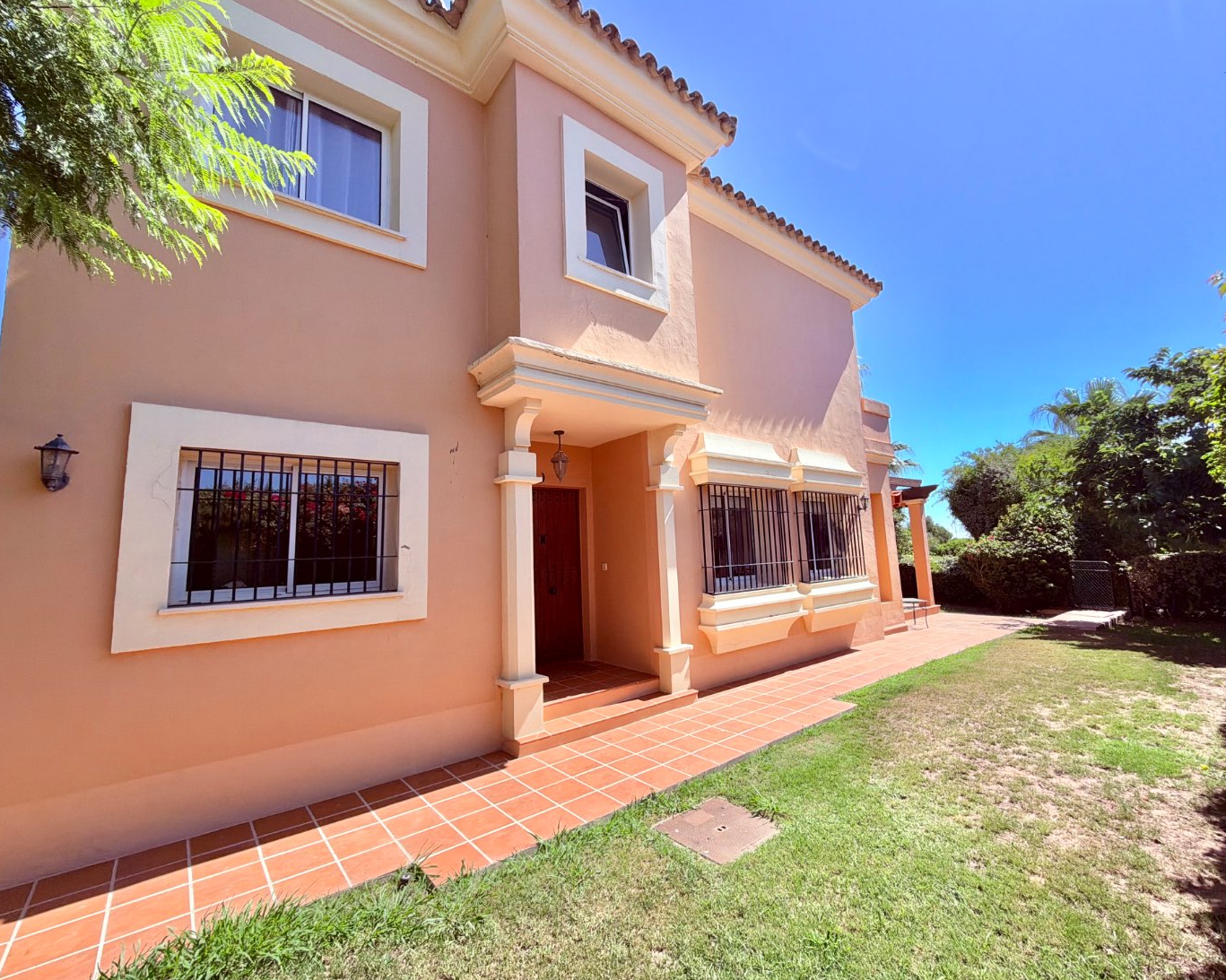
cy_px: 479
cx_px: 633
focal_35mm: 15
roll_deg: +2.3
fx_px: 544
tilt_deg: +7.7
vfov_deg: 84.0
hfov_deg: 96.8
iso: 25
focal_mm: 2.22
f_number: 2.2
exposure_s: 1/770
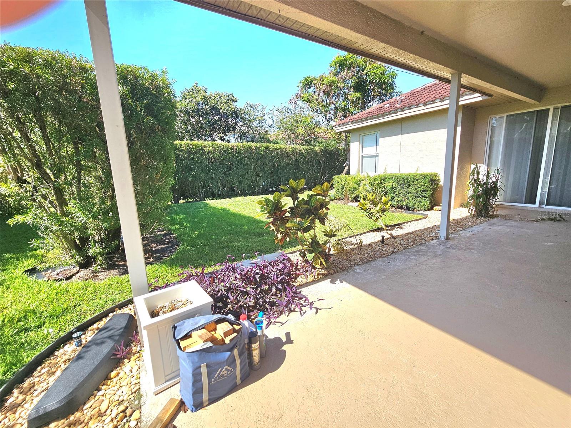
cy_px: 214
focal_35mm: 13
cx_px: 286
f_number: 2.2
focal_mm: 2.2
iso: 50
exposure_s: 1/1667
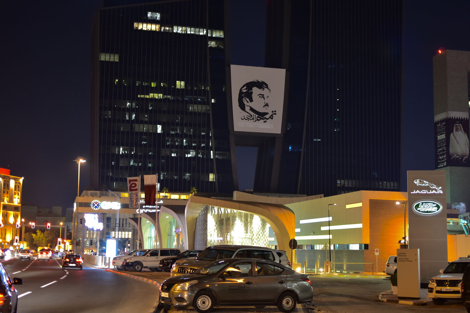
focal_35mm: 52
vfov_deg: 25.8
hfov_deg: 37.9
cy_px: 156
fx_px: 685
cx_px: 235
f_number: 1.8
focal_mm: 35
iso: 720
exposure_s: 1/20
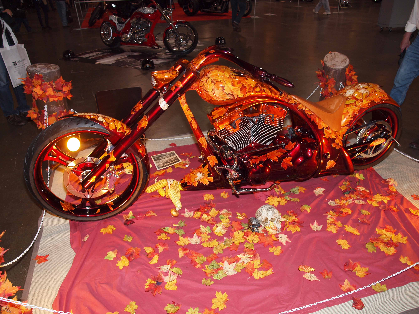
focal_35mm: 28
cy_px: 157
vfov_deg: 49.7
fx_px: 339
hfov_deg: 63.4
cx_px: 210
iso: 200
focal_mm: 14
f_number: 2.8
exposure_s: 1/60
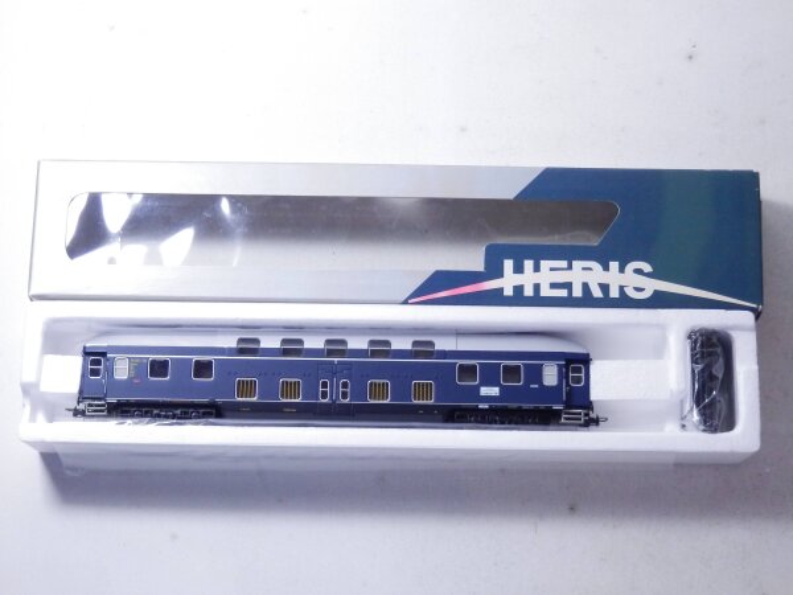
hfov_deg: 29.4
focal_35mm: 66
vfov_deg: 22.3
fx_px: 1512
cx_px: 396
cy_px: 298
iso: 640
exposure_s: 1/160
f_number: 4.4
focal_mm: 11.9
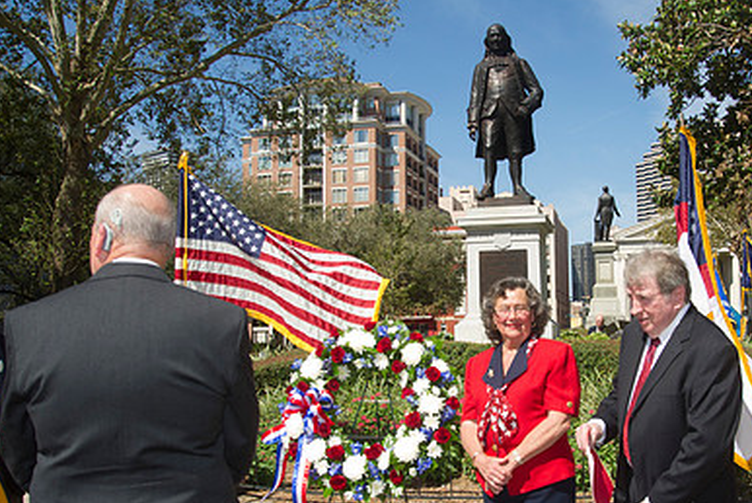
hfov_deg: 52.4
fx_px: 753
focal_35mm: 36
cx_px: 477
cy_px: 310
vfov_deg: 36.7
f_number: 8
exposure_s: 1/250
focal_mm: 24
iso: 200
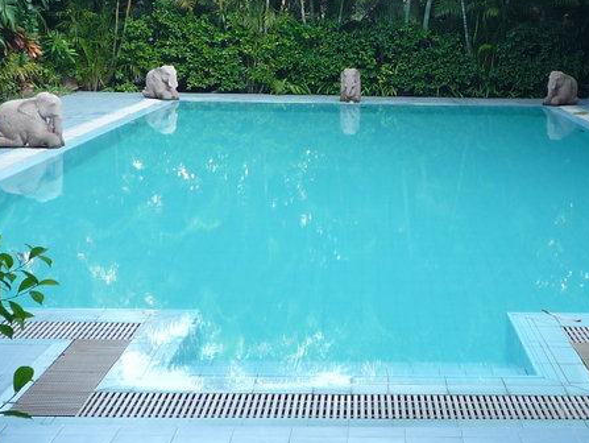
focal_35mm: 59
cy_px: 86
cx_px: 393
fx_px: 1005
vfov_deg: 24.4
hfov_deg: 32.4
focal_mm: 4.4
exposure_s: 1/50
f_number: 2.8
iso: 100
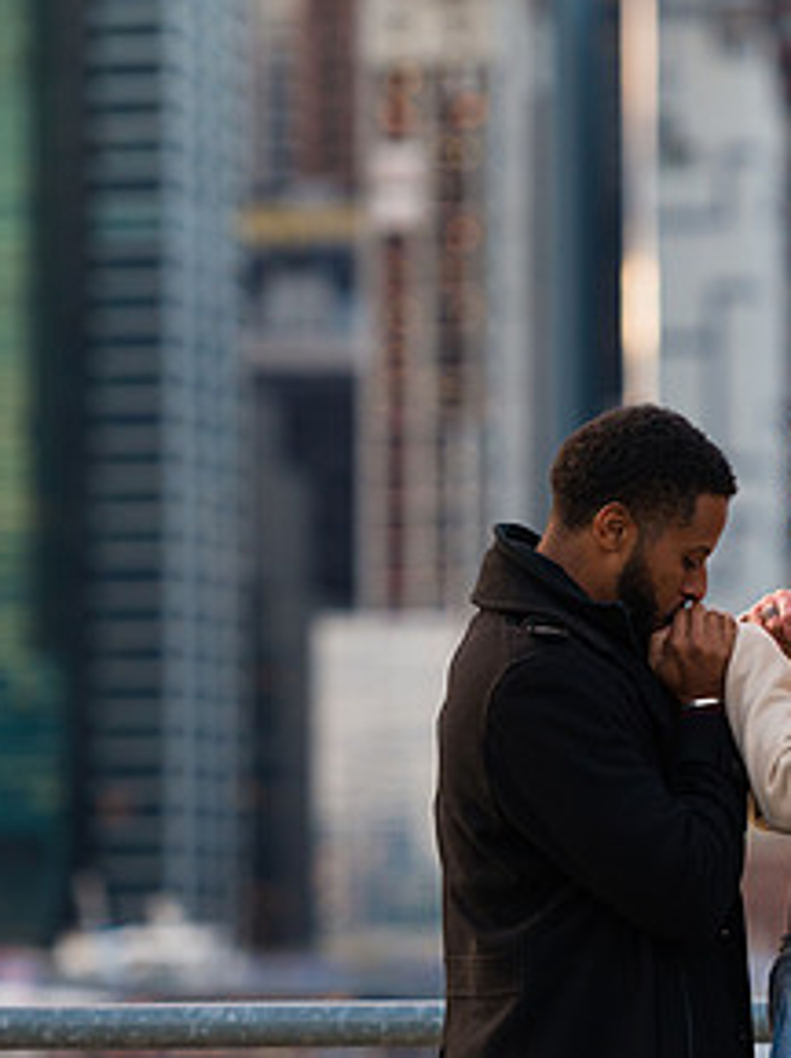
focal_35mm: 280
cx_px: 806
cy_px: 556
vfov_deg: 7.1
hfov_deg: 5.3
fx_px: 8550
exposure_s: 1/320
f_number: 3.2
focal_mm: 145
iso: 200
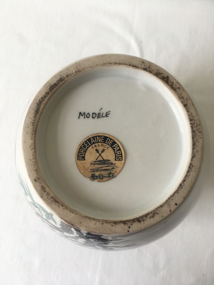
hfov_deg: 48.2
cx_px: 107
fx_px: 239
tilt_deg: -84.9
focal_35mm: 29
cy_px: 142
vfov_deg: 61.7
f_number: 2.2
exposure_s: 1/50
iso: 32
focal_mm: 4.15
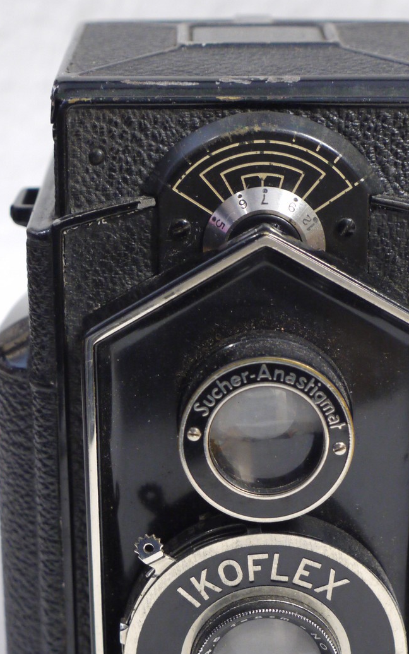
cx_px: 251
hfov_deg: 12.1
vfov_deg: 19.2
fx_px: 1925
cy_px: 459
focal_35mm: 108
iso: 800
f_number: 5.6
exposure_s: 1/8
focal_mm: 33
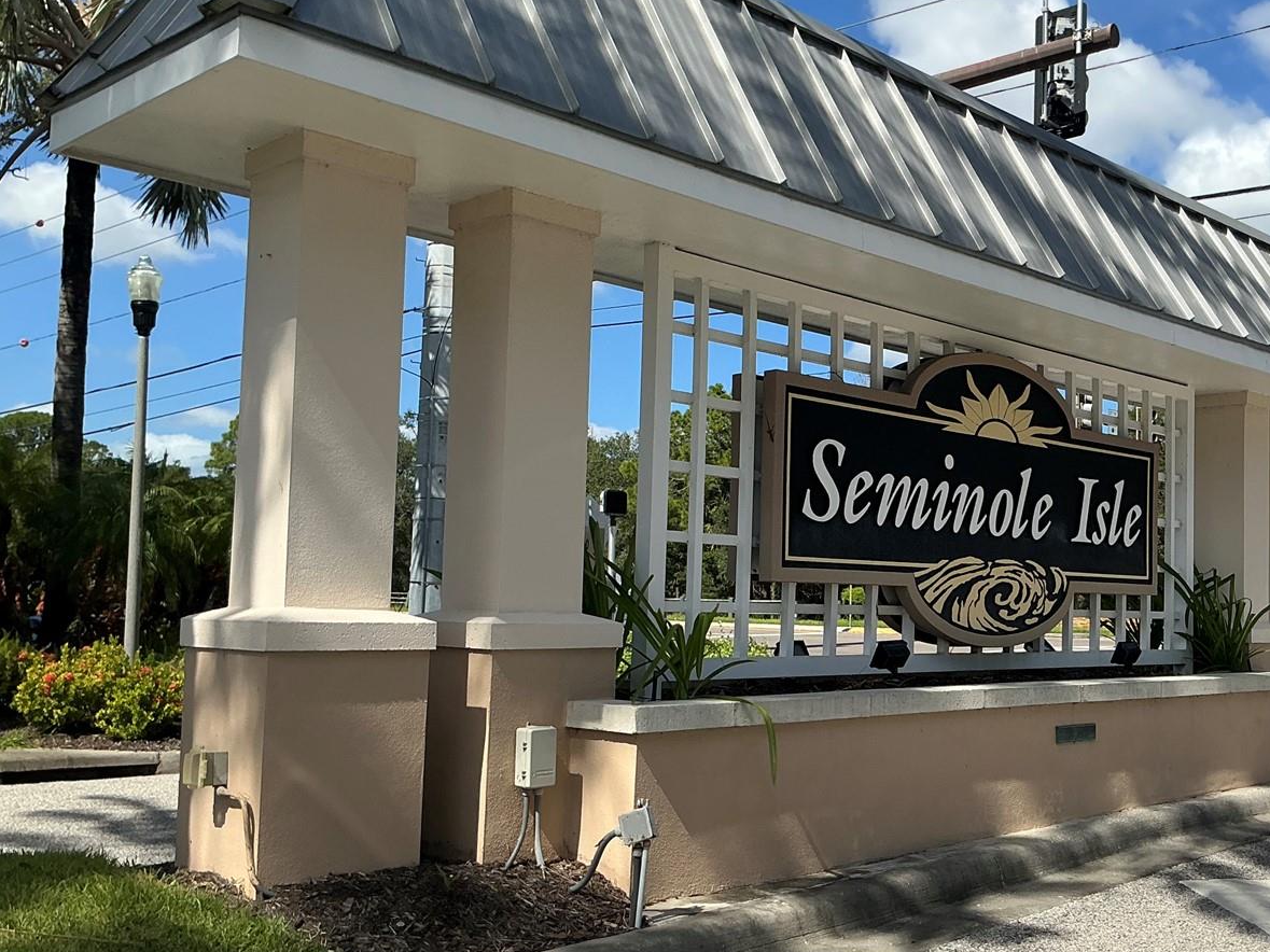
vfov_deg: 37.7
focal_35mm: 38
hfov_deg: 48.3
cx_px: 826
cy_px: 504
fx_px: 1394
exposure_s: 1/1984
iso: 25
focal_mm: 3
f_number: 1.8
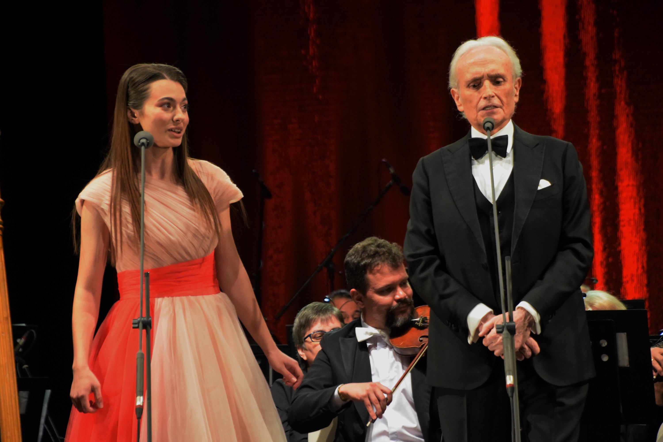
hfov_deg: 9.8
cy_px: 221
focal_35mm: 210
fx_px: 3867
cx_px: 332
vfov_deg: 6.5
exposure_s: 1/160
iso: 3200
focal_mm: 140
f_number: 6
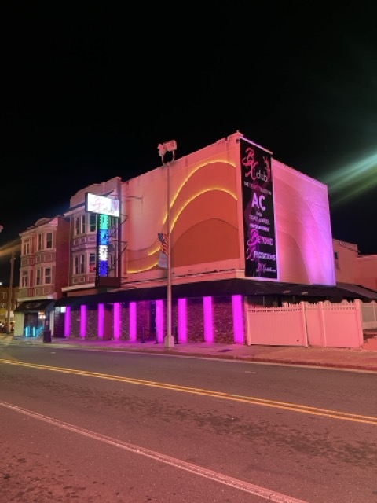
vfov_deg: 67.3
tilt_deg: +8.6
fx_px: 378
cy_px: 252
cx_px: 188
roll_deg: +2.0
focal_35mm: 26
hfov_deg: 53.1
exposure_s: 1/40
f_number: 1.6
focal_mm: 5.1
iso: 500
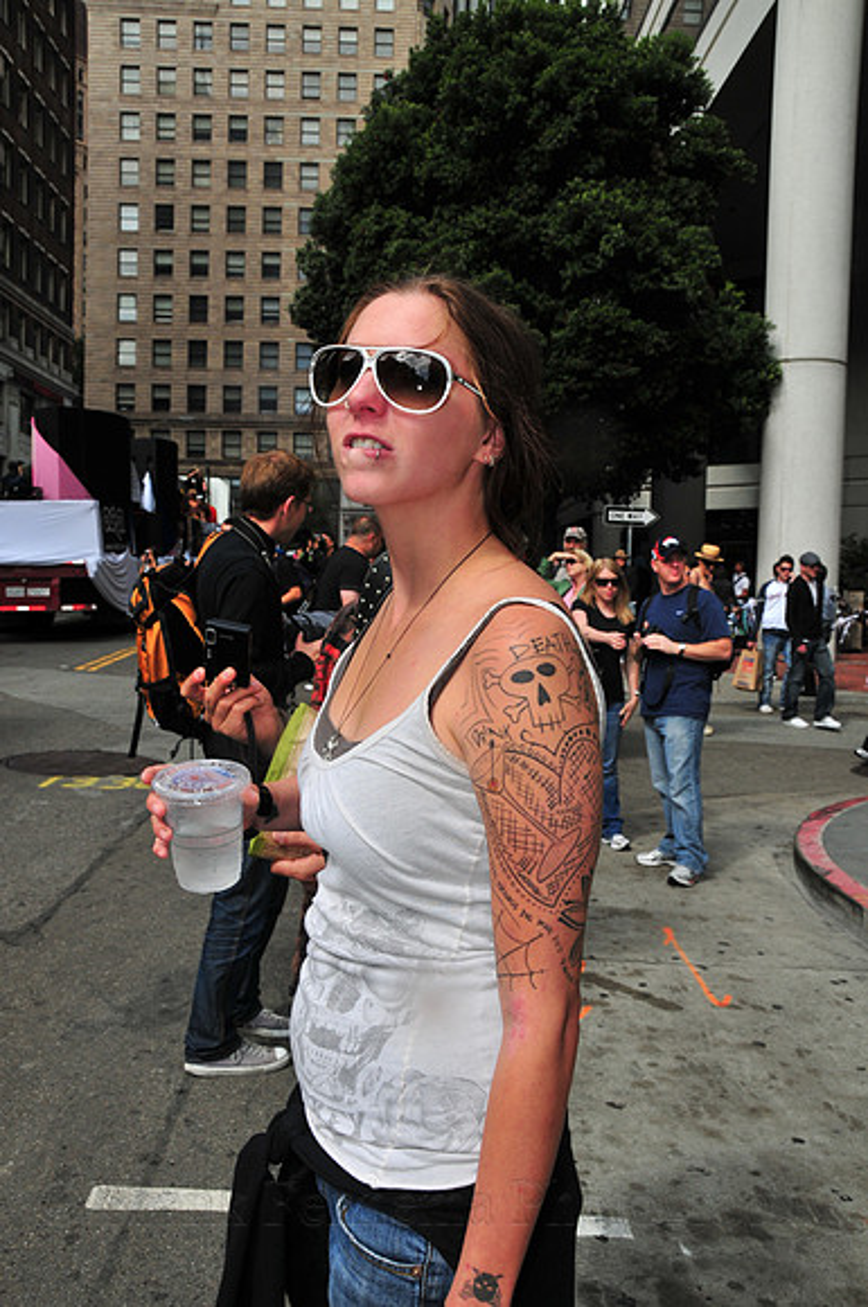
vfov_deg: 57.3
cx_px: 434
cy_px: 654
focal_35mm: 33
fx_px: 1197
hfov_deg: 39.9
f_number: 8
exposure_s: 1/250
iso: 200
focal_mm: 22
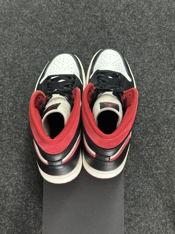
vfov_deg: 39.7
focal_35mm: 48
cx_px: 88
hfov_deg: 30.3
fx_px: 324
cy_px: 117
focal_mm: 6.86
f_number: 1.78
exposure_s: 1/33
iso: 400
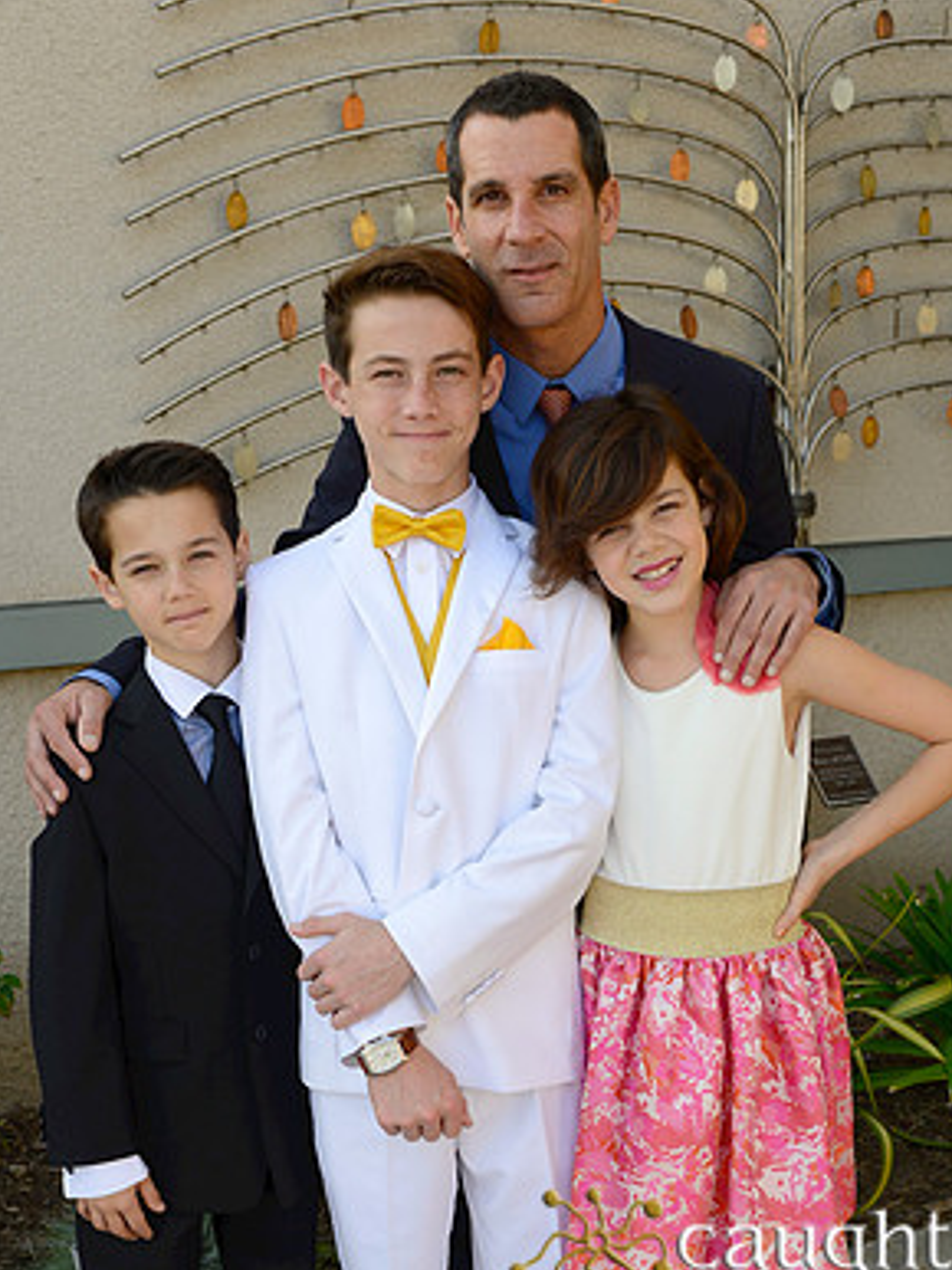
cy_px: 656
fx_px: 1394
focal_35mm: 38
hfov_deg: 37.7
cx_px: 484
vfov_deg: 49.0
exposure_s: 1/160
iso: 200
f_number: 7.1
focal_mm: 34
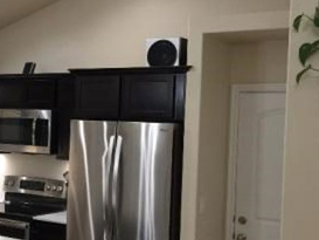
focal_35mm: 68
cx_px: 5
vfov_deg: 21.6
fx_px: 627
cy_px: 126
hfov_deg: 27.1
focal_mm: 4.15
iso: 50
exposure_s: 1/30
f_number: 2.2
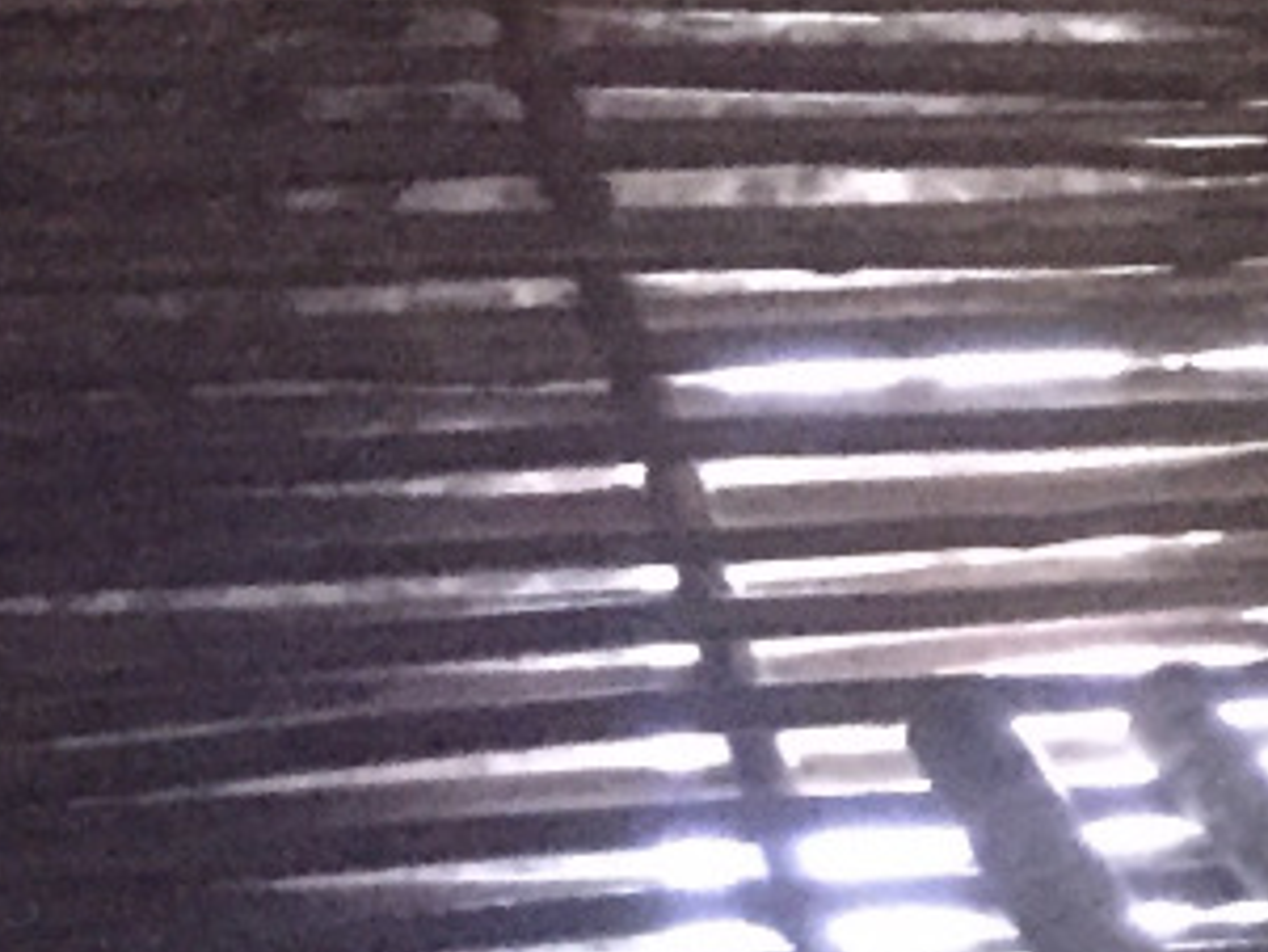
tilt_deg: -6.7
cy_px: 1323
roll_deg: +2.1
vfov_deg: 9.4
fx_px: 5643
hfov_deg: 10.5
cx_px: 3336
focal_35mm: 154
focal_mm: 4.15
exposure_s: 1/17
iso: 1250
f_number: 2.2
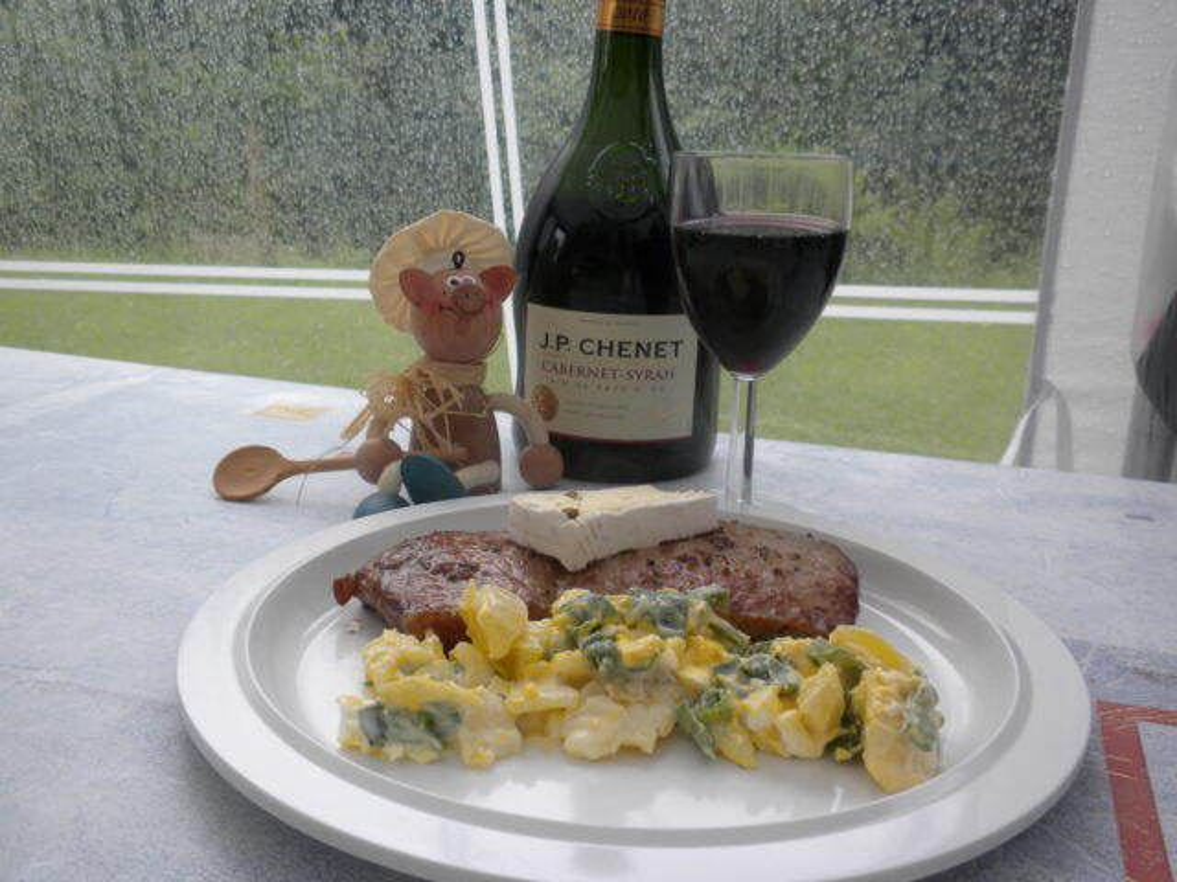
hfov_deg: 50.1
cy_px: 441
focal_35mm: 37
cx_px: 588
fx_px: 1258
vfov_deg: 38.7
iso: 71
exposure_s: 1/59.8
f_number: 3.5
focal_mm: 6.6
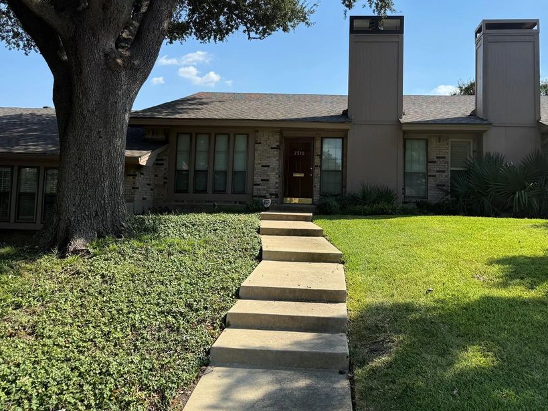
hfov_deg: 59.7
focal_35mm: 30
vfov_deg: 46.5
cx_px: 313
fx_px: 475
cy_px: 165
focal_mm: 6.76
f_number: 1.78
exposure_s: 1/3021
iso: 80
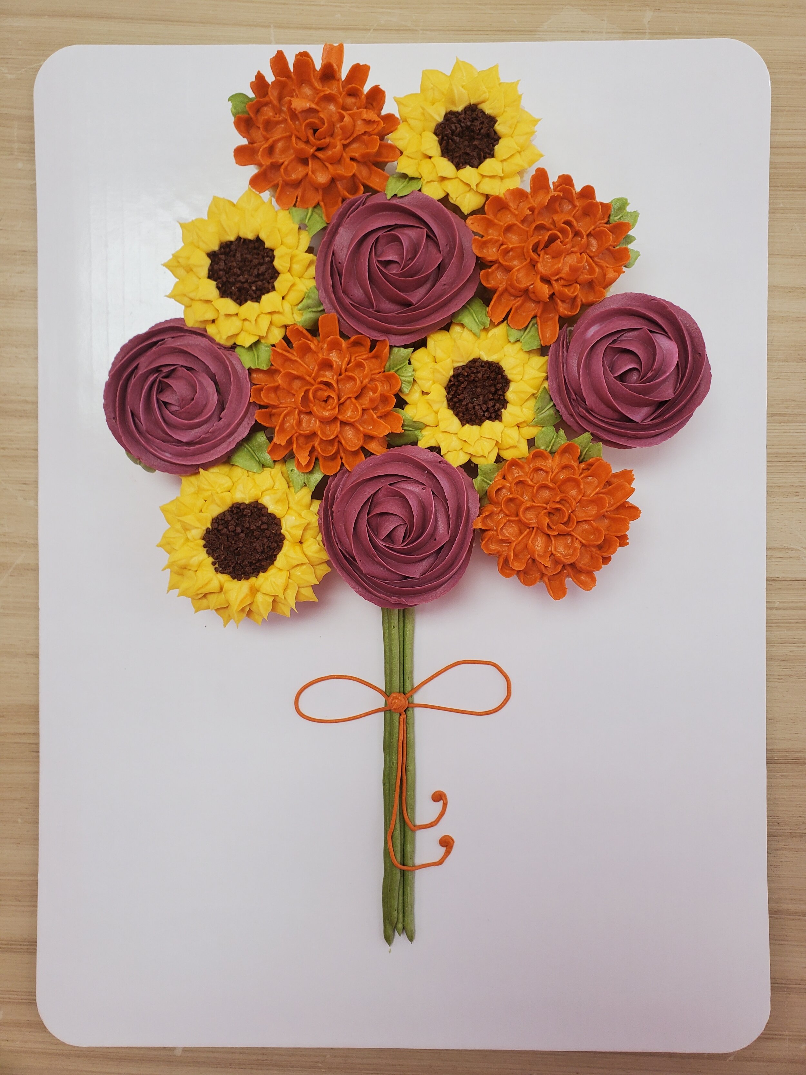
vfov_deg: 67.3
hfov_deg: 53.1
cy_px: 538
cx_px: 403
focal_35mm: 26
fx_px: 807
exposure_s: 1/120
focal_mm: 4.3
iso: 125
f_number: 2.4
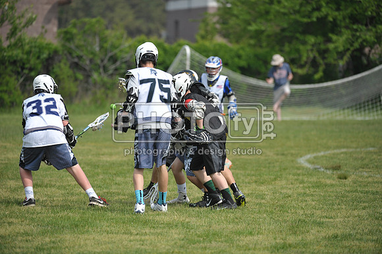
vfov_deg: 5.5
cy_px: 127
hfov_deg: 8.2
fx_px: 2651
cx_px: 191
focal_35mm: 250
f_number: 4
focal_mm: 250
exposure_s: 1/3200
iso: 640
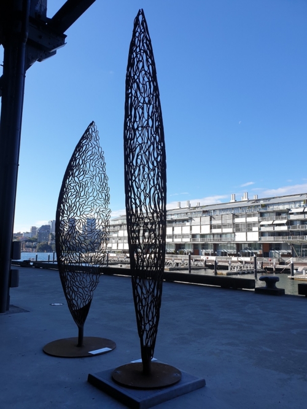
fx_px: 307
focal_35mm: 26
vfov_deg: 67.3
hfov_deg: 53.1
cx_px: 154
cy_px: 204
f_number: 2.4
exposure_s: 1/1011
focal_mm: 4.3
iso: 50
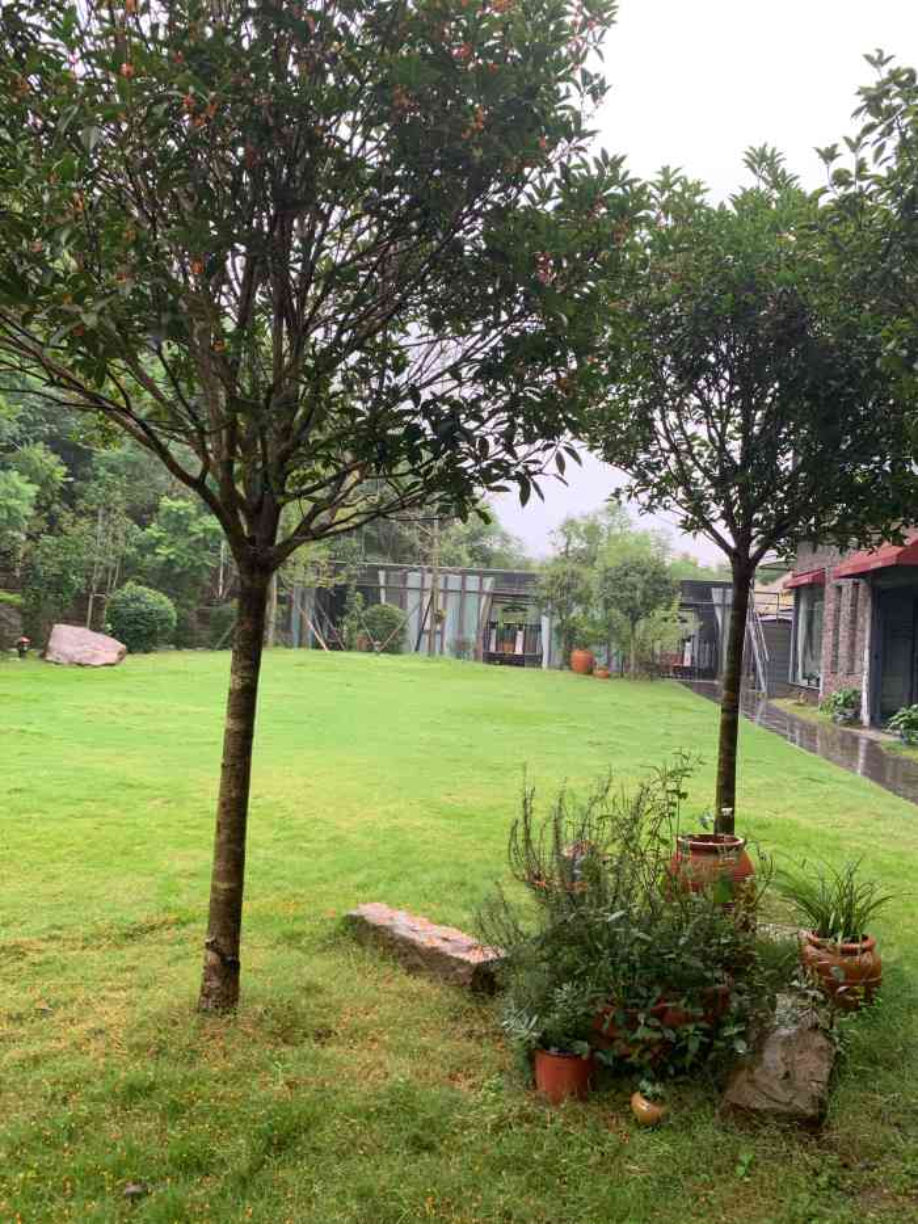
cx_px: 459
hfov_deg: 53.1
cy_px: 612
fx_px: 919
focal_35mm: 26
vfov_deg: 67.3
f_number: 1.8
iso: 32
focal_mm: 4.25
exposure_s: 1/122
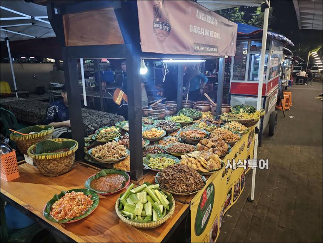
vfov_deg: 58.9
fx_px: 215
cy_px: 122
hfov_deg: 73.9
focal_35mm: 23
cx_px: 162
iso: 1250
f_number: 1.7
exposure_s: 1/100
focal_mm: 6.3
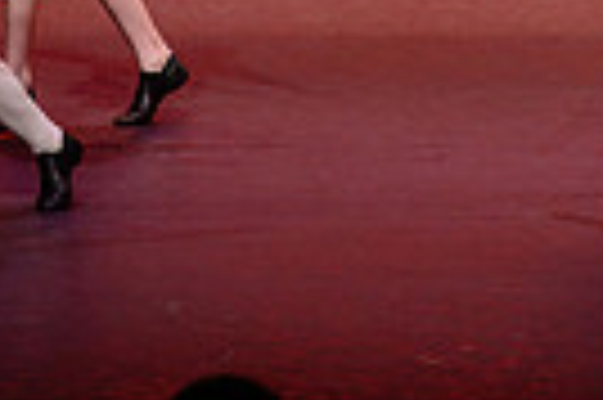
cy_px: -447
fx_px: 8298
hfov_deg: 4.1
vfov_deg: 2.7
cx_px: 801
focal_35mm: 496
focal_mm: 102
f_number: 2.8
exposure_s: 1/640
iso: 1250
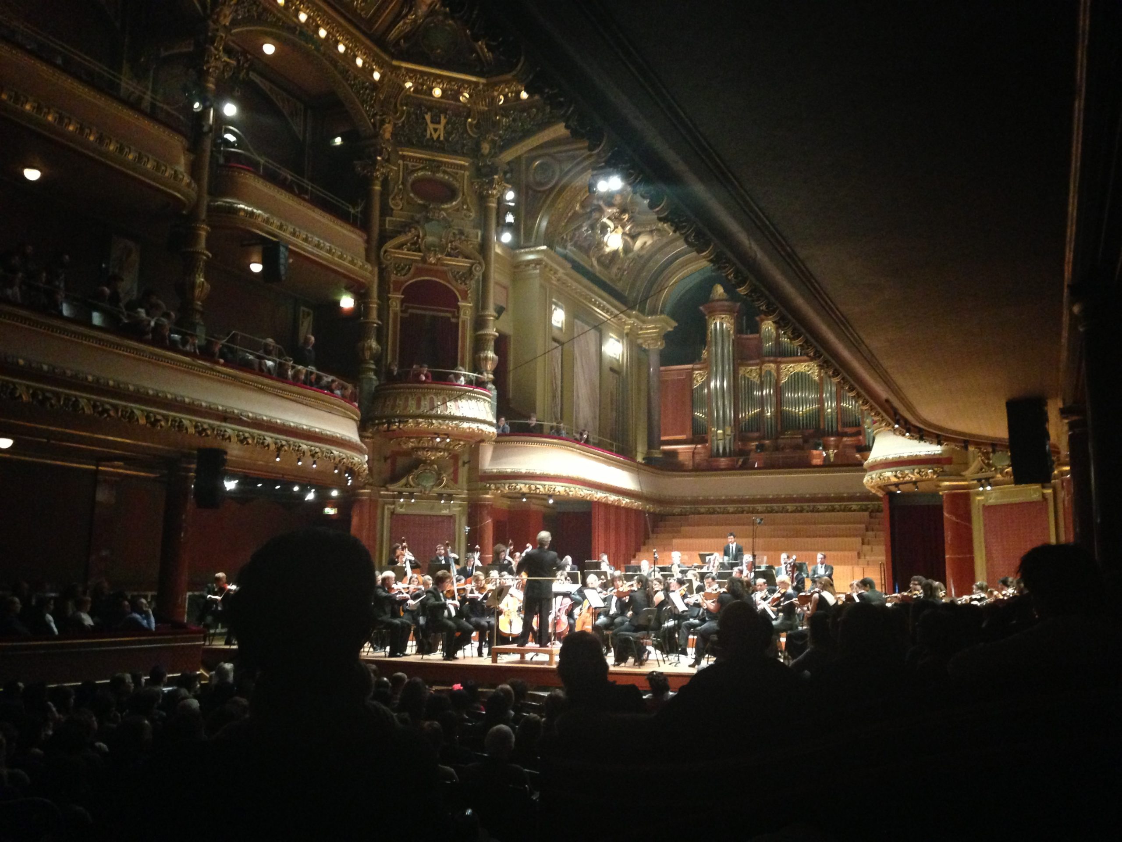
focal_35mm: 33
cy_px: 421
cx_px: 561
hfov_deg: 55.4
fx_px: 1070
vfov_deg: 42.9
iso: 500
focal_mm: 4.13
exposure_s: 1/15
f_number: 2.4
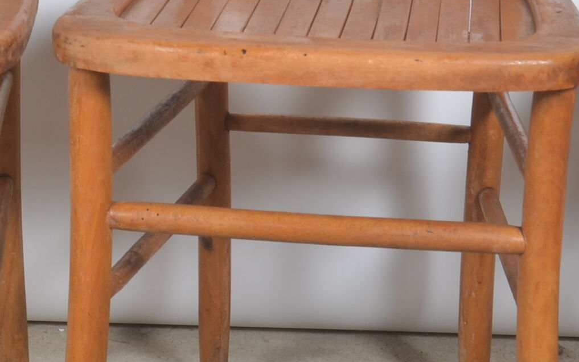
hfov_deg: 17.1
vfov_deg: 10.7
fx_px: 1925
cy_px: 71
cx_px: 351
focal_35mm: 122
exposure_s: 1/125
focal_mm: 22
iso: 100
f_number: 11
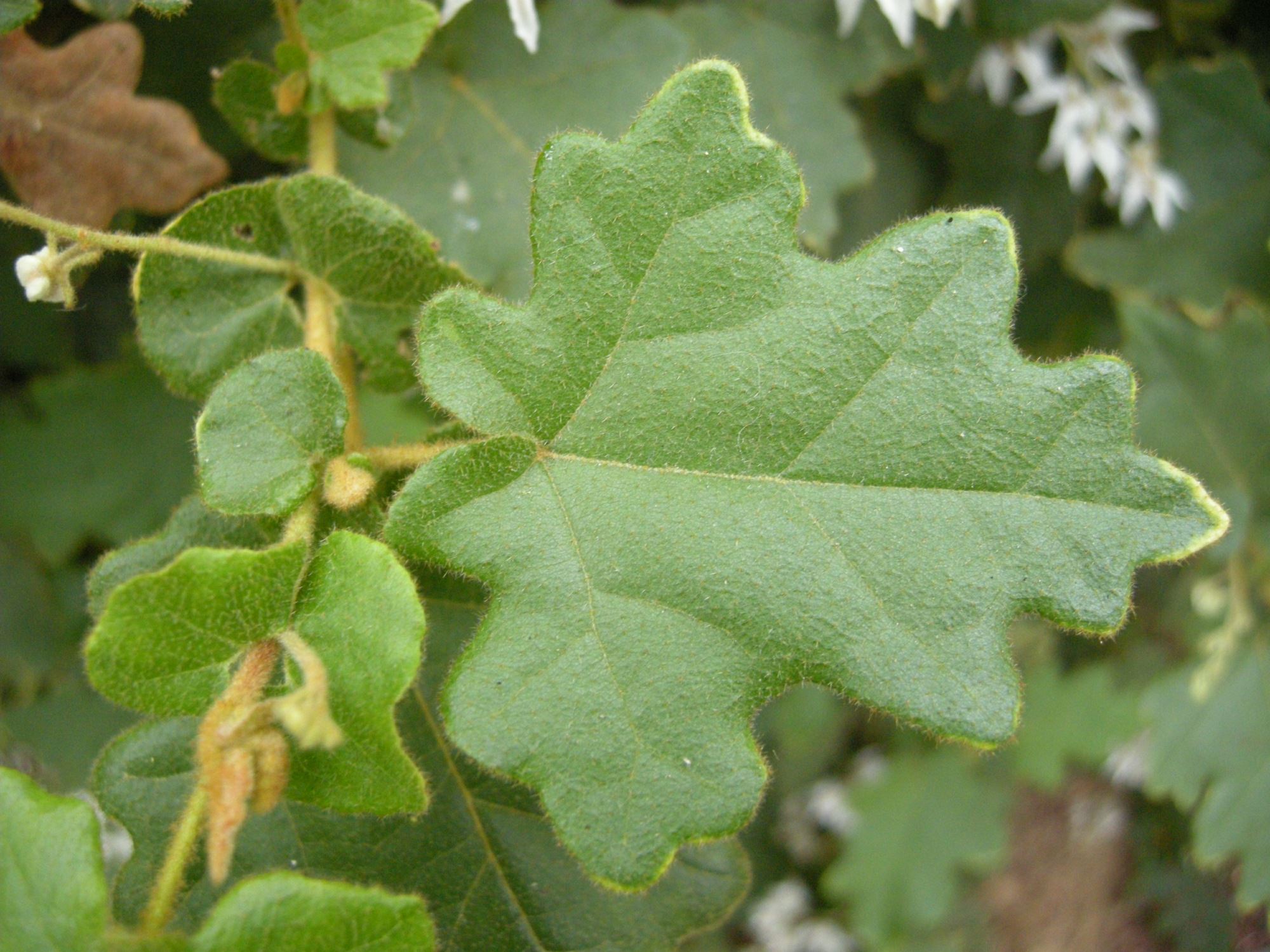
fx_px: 1284
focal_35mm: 35
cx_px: 635
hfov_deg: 52.6
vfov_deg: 40.7
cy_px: 476
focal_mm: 7.5
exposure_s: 1/62
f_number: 2.7
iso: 400
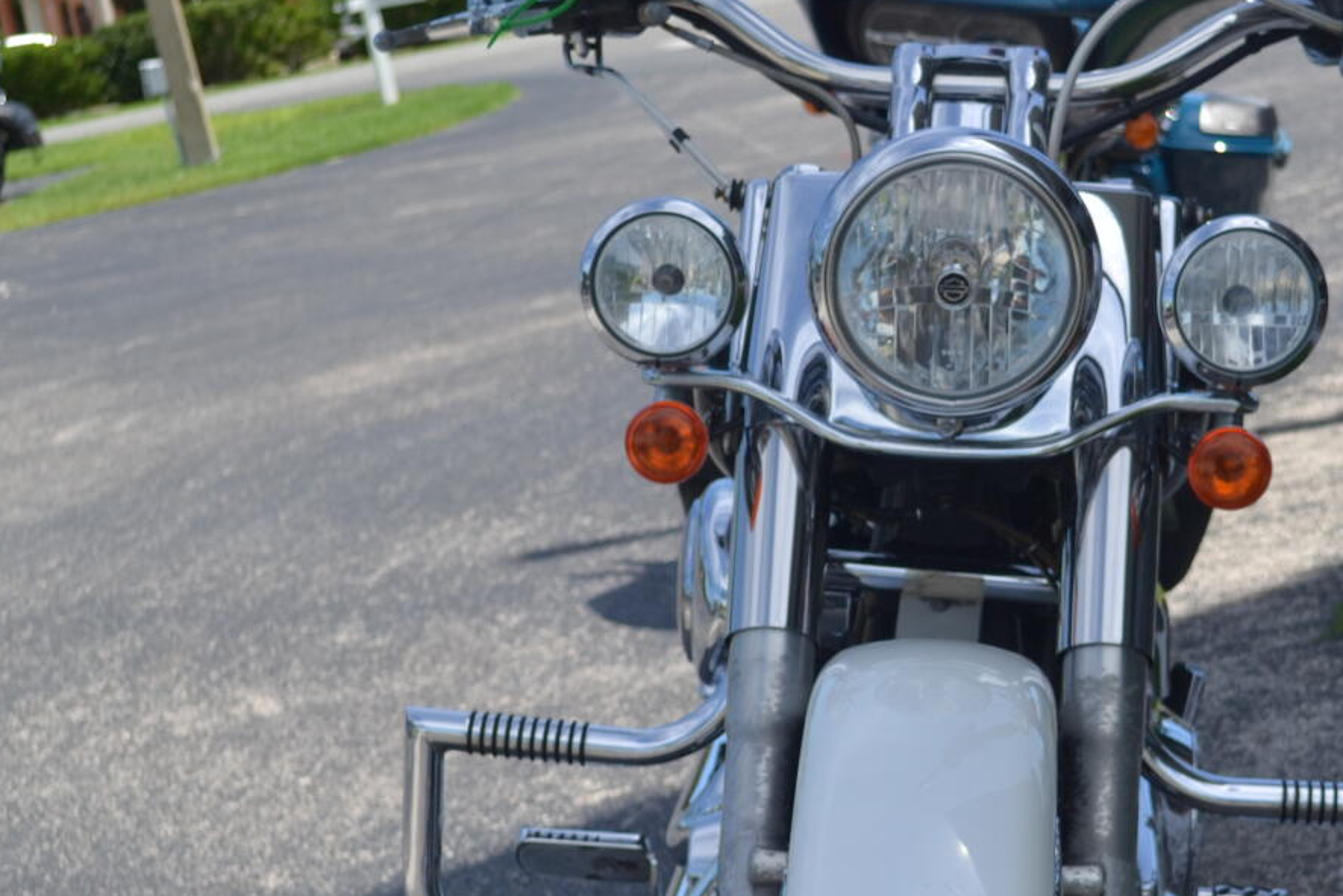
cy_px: 751
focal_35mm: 88
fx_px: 3283
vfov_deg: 15.4
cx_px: 969
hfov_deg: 22.9
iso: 100
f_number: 4.2
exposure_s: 1/640
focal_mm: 26
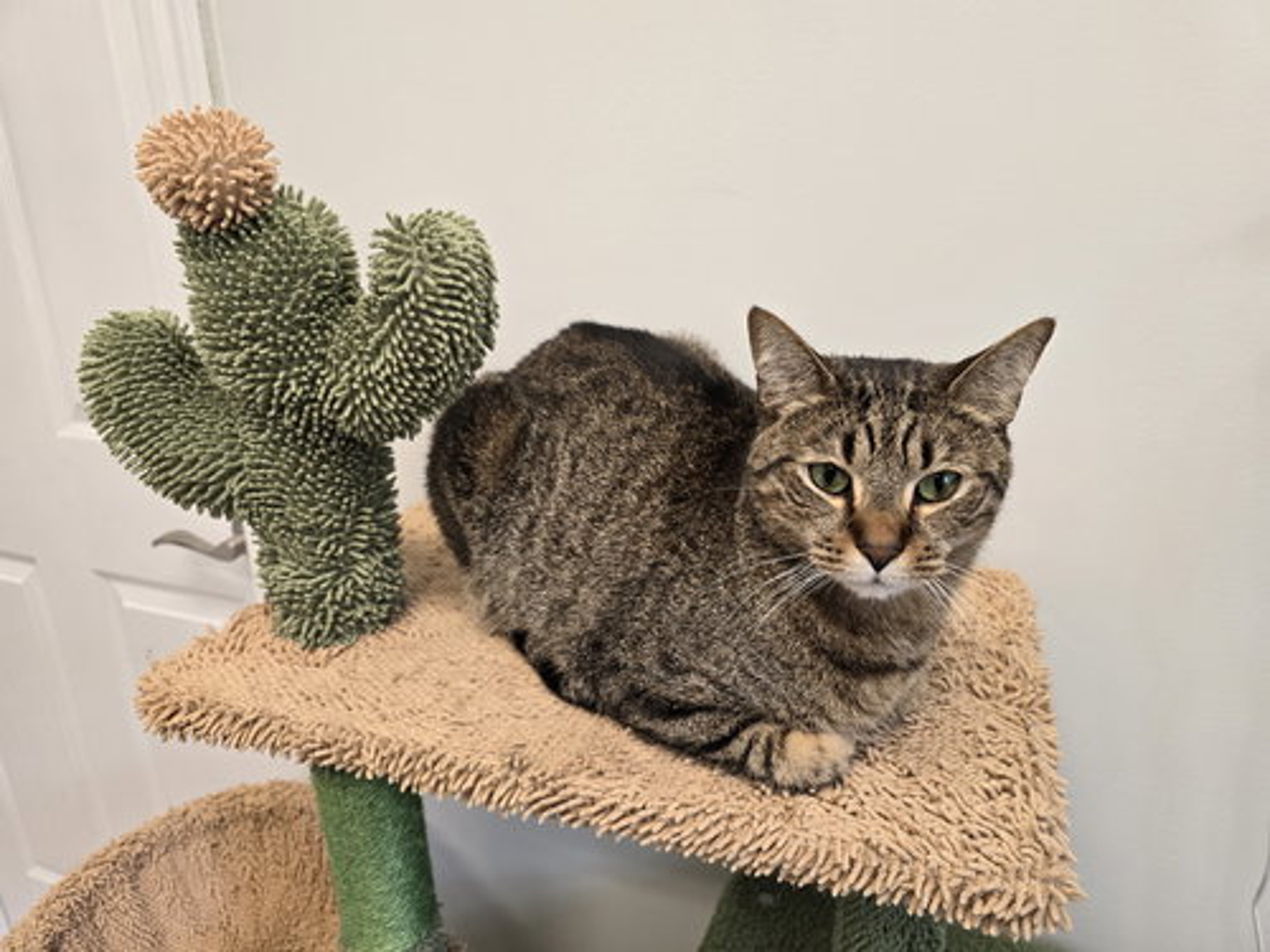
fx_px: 844
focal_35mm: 23
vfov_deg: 58.9
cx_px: 635
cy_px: 476
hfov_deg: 73.9
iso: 160
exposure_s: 1/120
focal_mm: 6.3
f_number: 1.7
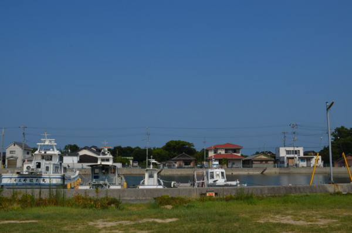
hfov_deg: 53.2
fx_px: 351
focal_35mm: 36
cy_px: 116
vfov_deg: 36.7
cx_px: 176
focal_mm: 24
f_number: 10
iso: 100
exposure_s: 1/400
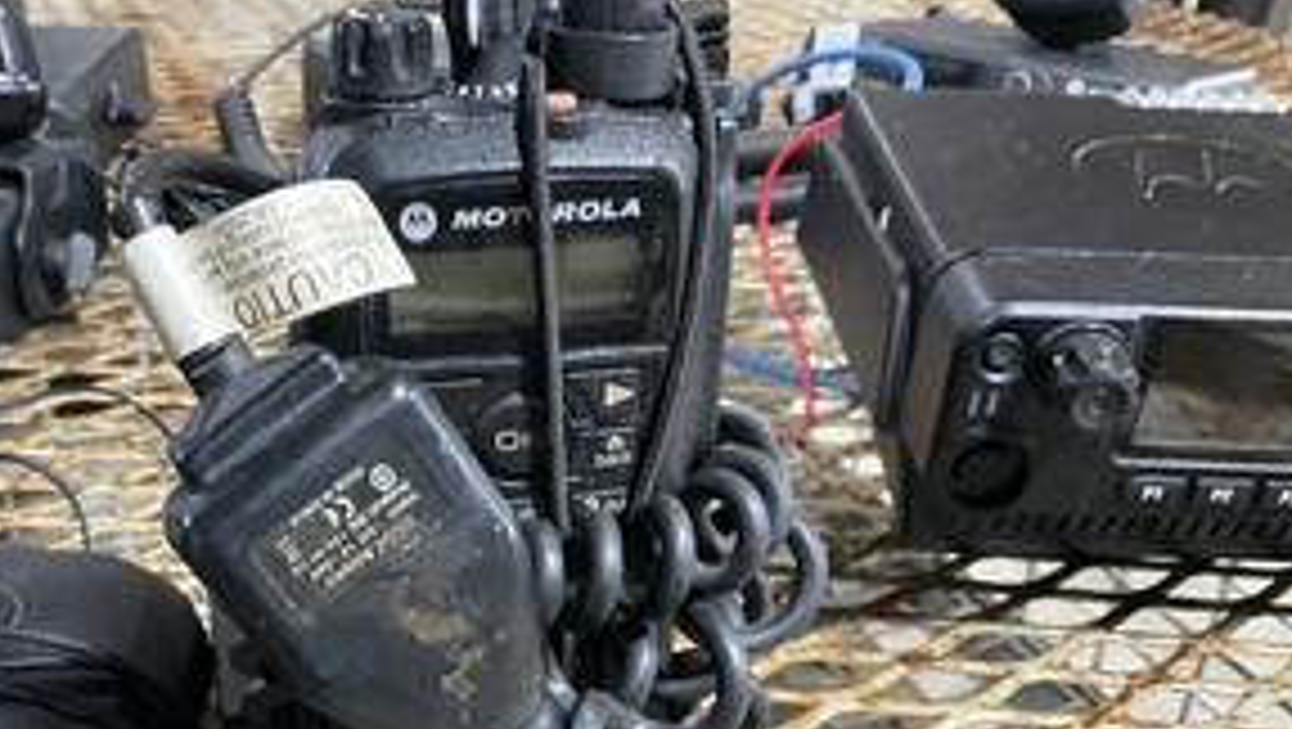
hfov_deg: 45.7
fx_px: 1509
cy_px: 630
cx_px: 446
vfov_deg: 26.4
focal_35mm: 44
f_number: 1.8
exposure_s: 1/30
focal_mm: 3
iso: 320
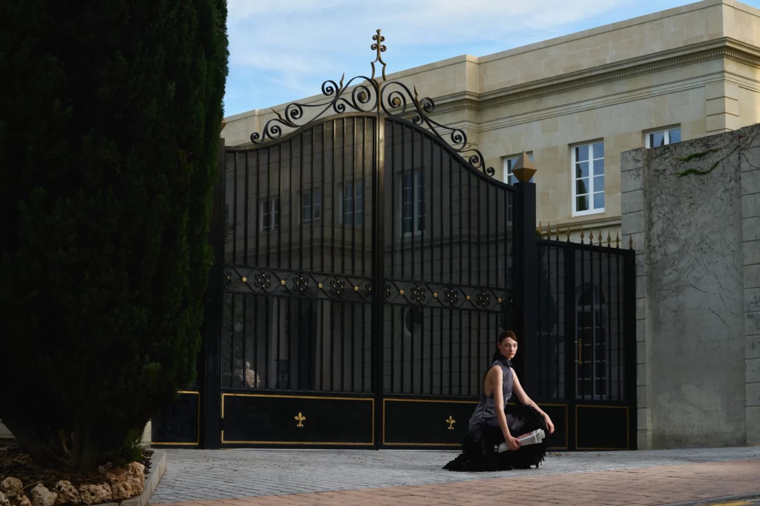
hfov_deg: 28.8
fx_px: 1477
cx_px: 380
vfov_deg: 19.4
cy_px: 253
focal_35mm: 70
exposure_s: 1/250
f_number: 9
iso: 500
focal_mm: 70
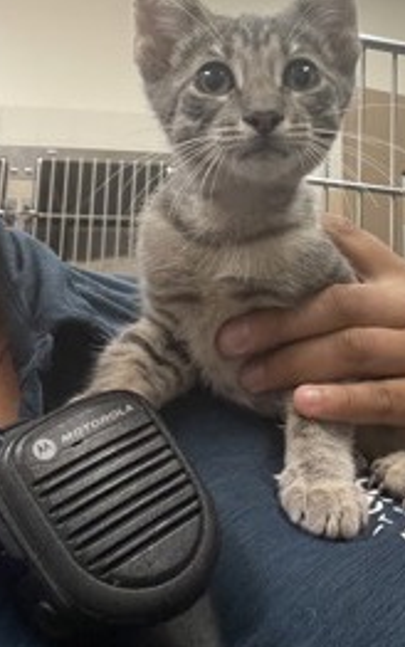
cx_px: 327
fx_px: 900
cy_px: 158
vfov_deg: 38.5
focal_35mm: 51
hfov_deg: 24.9
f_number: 2.2
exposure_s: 1/53
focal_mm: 2.71
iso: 200
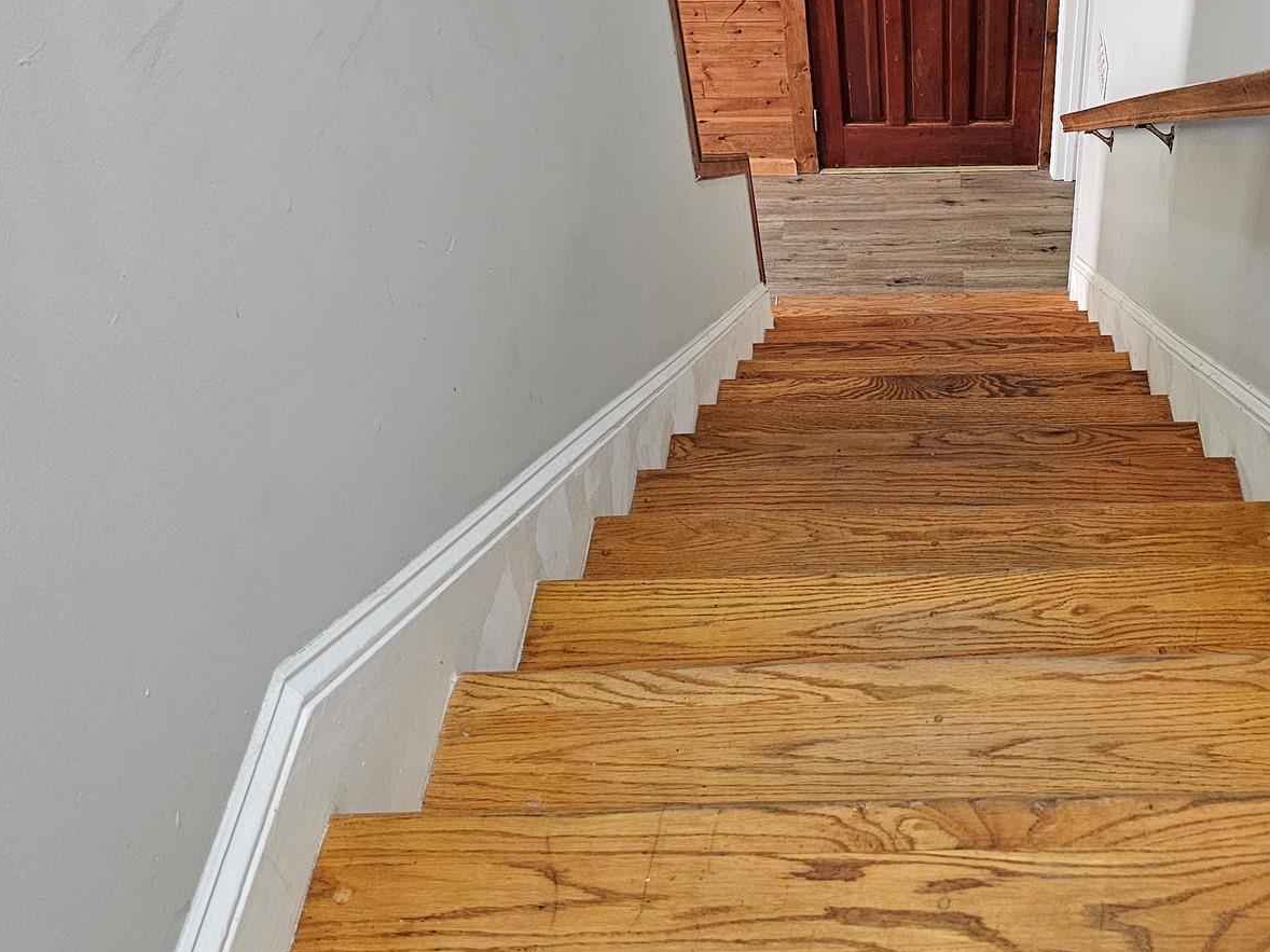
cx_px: 917
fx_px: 1467
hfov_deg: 45.5
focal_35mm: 40
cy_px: 284
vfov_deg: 35.4
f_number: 1.7
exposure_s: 1/60
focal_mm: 6.3
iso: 800
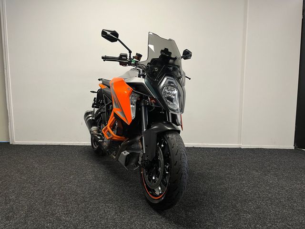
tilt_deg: -5.7
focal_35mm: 26
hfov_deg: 67.3
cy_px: 114
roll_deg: +0.6
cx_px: 152
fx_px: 229
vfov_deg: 53.1
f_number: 1.6
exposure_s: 1/50
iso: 80
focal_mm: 5.1
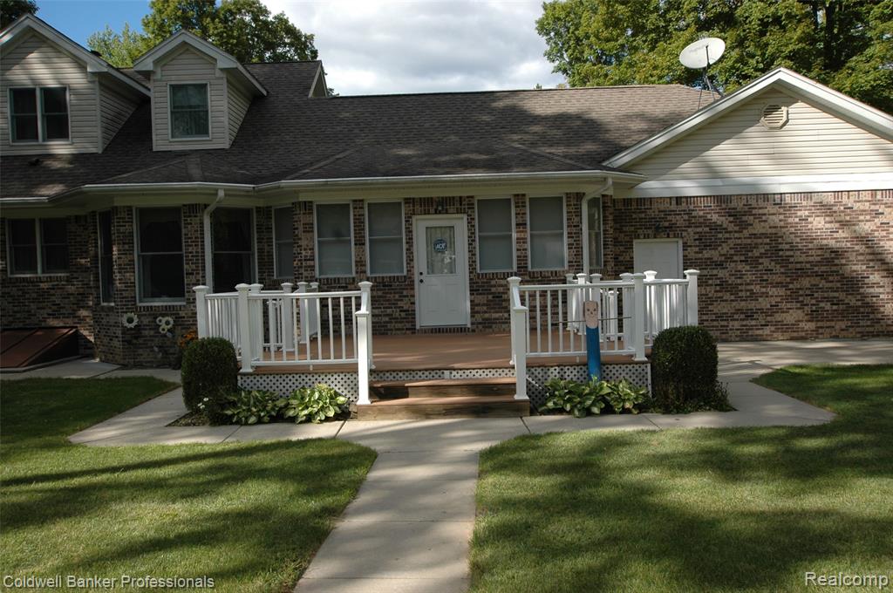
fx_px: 743
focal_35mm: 30
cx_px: 446
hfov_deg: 62.0
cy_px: 296
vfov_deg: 43.5
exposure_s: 1/250
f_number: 8
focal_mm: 20
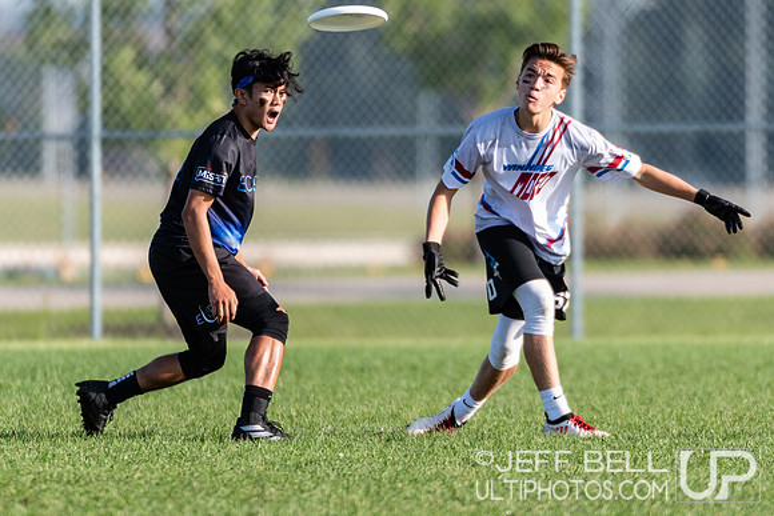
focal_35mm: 893
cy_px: 194
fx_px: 19213
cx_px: 462
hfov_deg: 2.3
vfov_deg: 1.5
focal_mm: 400
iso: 400
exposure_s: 1/1250
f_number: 4
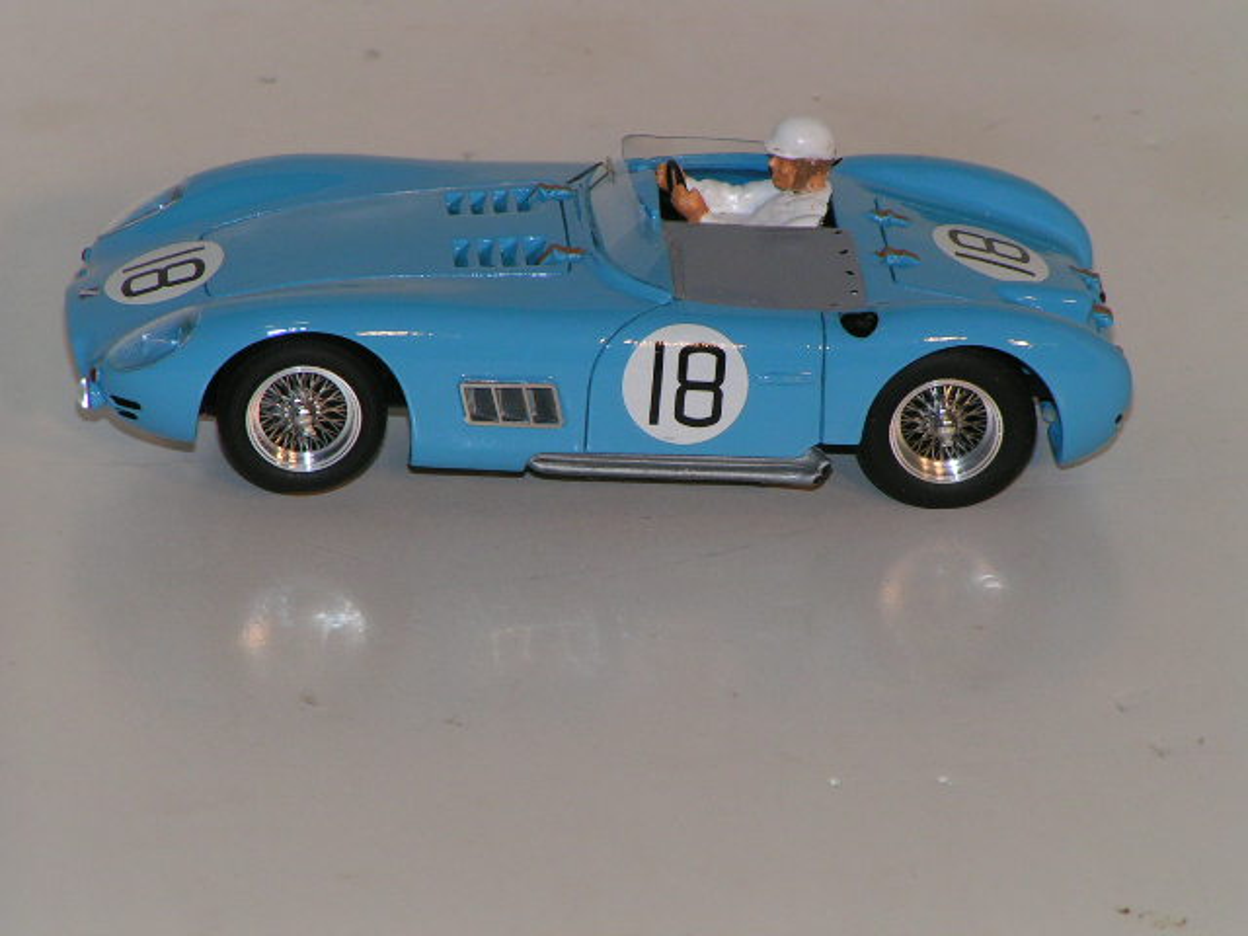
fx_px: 10203
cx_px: 624
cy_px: 468
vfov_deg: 5.3
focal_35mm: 283
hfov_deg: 7.0
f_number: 5.6
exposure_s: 1/320
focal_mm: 43.3
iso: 100
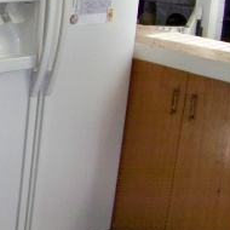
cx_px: -107
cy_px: 62
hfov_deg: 16.3
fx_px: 737
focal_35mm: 98
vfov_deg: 17.7
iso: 320
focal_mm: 5.85
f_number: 2.8
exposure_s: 1/200
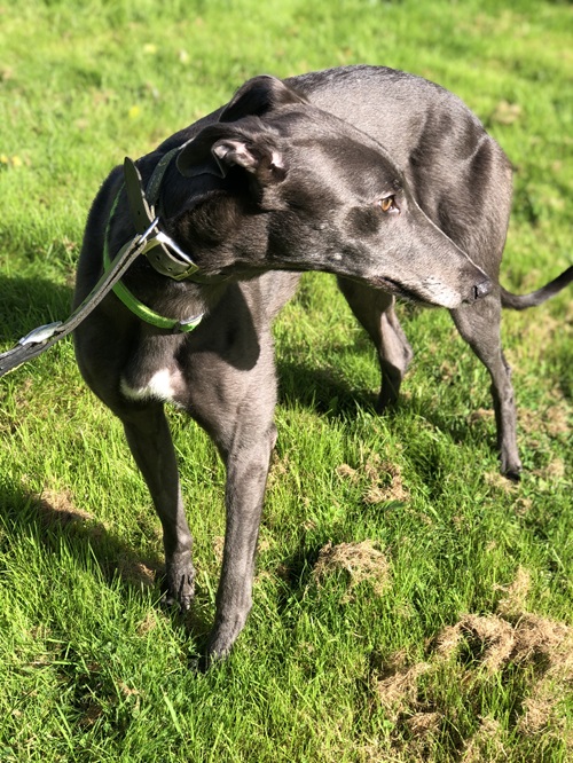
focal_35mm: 57
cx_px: 286
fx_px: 1257
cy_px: 382
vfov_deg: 33.8
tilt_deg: -30.4
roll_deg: -2.9
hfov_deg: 25.7
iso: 20
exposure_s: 1/211
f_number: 2.8
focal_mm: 6.6
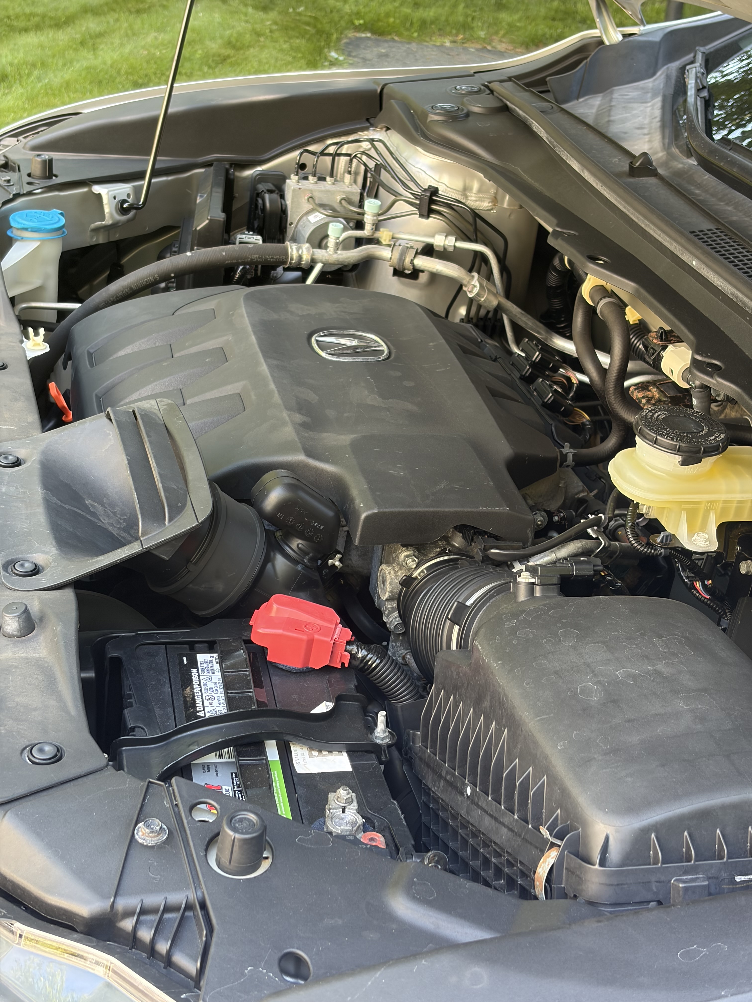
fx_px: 1506
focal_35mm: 52
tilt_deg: -27.7
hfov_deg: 28.0
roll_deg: -6.4
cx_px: 376
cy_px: 501
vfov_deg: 36.8
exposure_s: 1/62
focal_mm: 5.96
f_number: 1.6
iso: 50
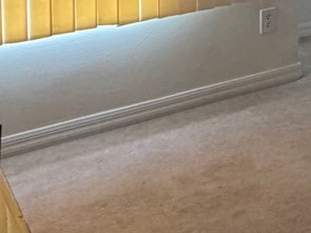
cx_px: 523
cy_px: -138
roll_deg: -1.1
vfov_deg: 17.1
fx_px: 683
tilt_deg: -4.3
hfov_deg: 20.2
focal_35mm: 76
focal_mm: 2.22
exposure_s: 1/78
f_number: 2.2
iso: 320
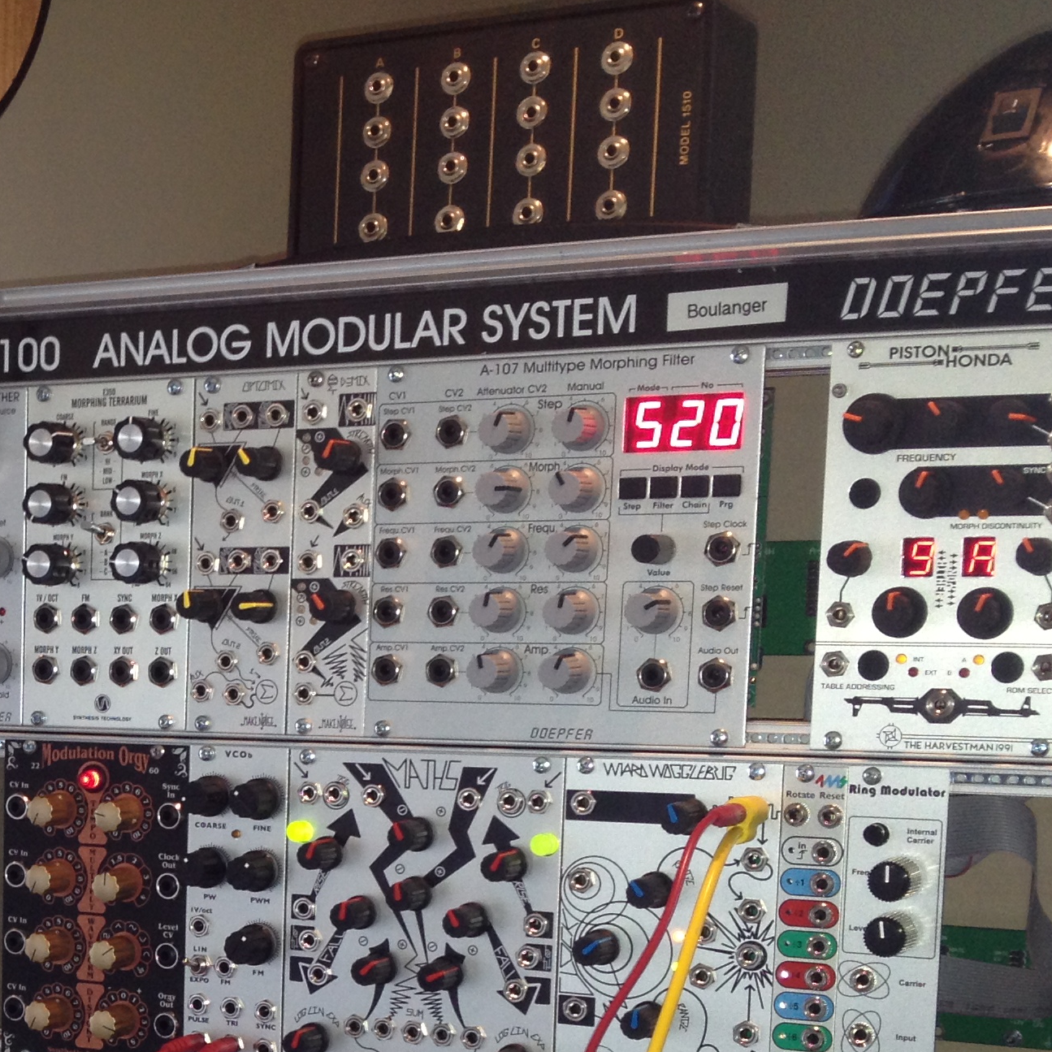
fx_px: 2682
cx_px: -73
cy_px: 931
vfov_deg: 21.7
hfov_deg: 21.2
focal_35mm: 78
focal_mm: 4.28
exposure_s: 1/20
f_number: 2.4
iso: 100
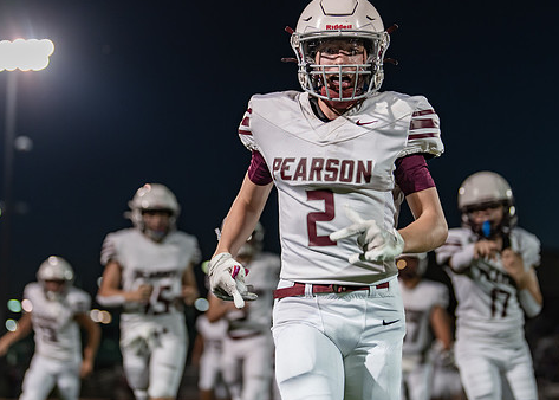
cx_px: 306
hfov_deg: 26.1
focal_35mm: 76
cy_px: 178
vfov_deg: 18.8
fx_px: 1207
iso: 800
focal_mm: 50
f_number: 1.2
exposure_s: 1/1000
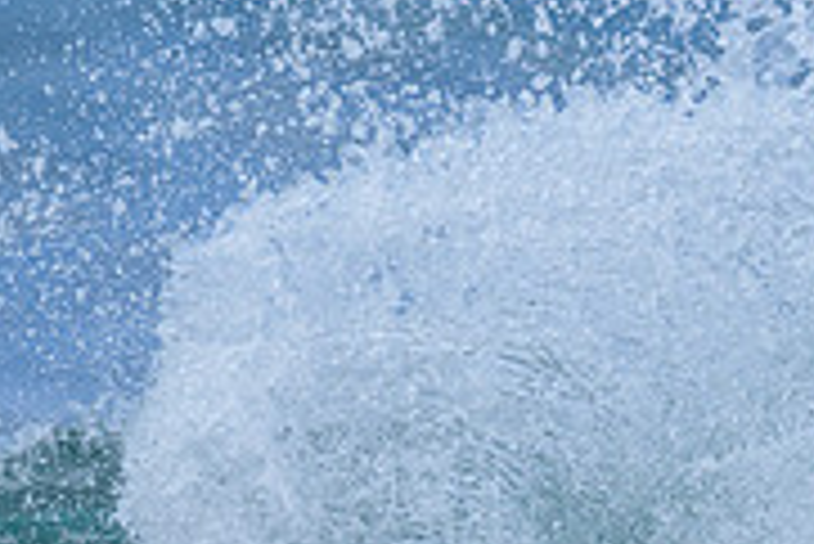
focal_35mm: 2565
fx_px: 58042
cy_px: 731
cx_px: 890
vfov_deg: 0.5
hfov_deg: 0.8
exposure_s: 1/2000
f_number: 6.3
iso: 560
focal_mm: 800
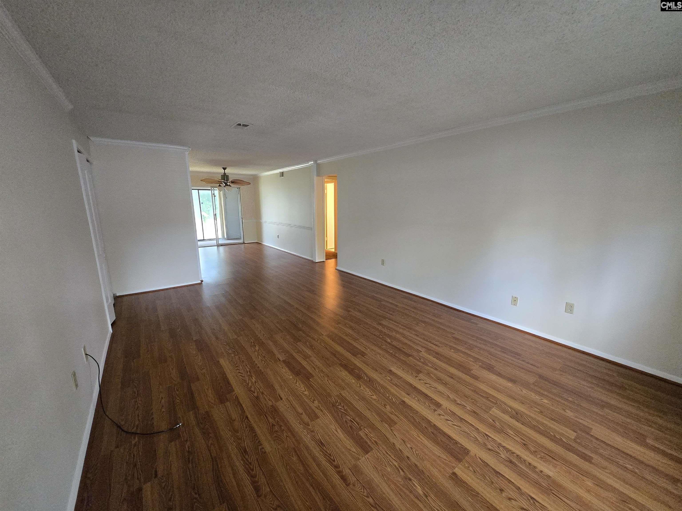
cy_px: 256
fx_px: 256
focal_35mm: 13
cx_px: 341
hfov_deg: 106.2
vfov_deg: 89.9
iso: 640
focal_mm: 1.7
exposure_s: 1/60
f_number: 2.2
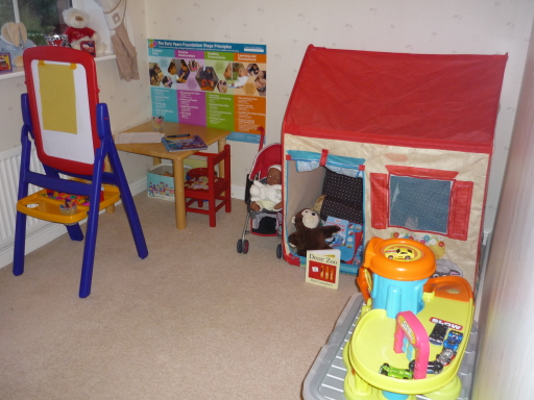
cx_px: 267
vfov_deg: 42.9
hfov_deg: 55.4
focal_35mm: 33
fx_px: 509
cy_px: 200
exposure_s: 1/30
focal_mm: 5.5
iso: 160
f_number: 2.8
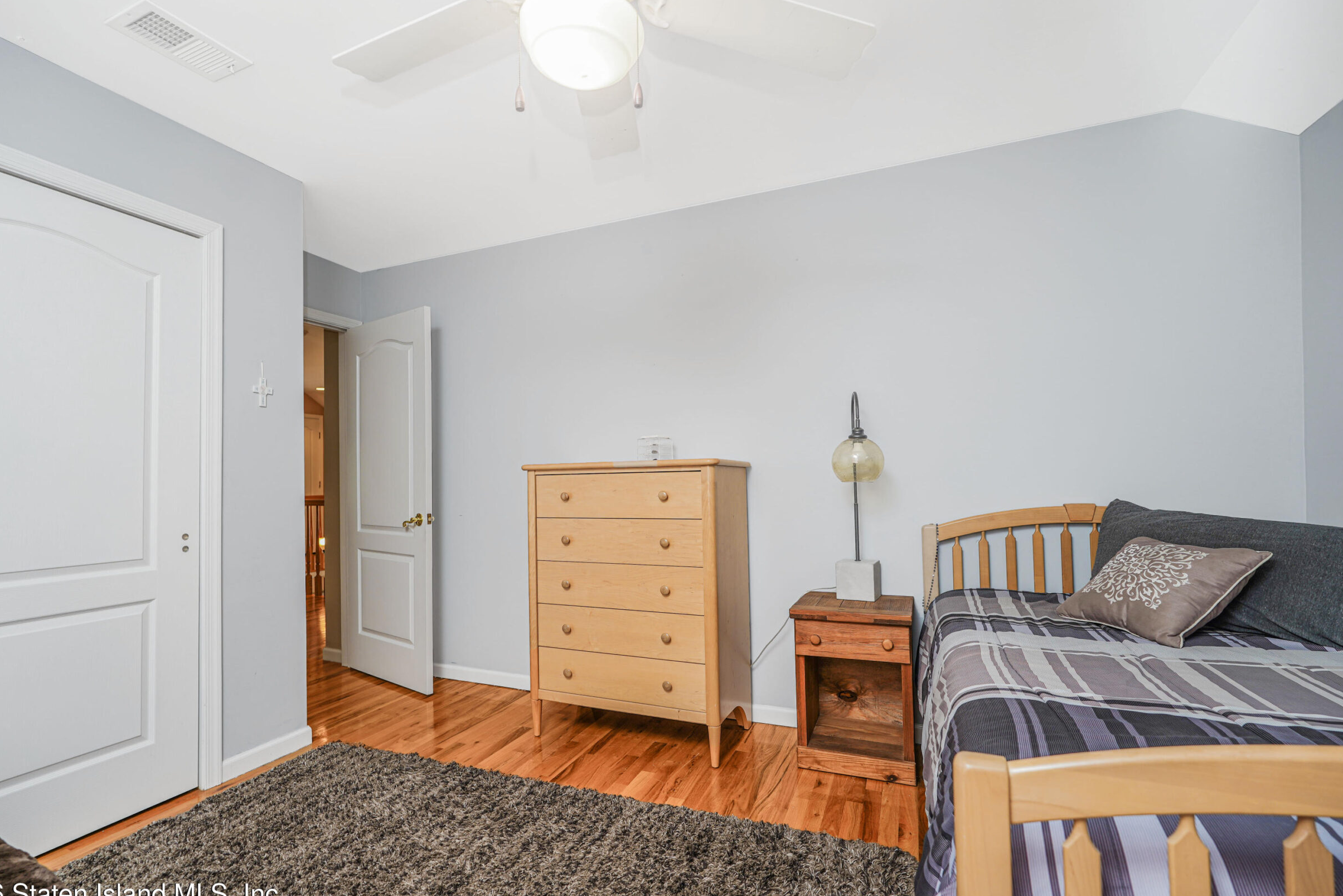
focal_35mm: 17
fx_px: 634
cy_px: 461
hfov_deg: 93.2
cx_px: 636
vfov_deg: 70.4
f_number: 4
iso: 64
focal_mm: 16
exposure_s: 1/25
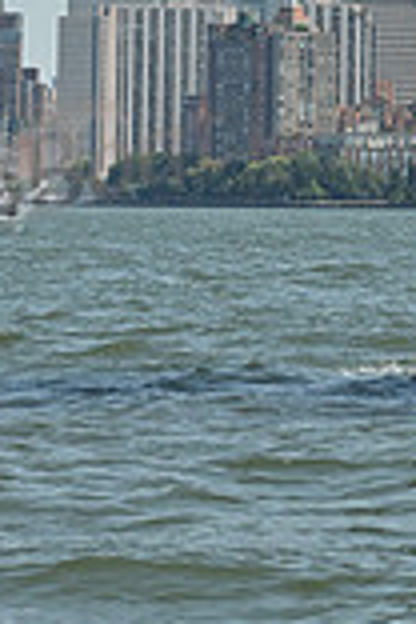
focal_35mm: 261
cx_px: 542
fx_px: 4524
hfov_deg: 5.2
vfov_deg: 7.7
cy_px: -488
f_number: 8
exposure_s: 1/1250
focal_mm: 70
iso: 320
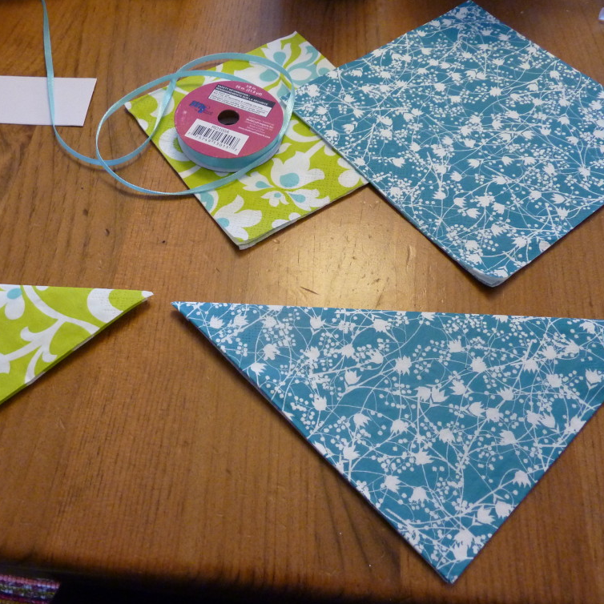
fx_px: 592
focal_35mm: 30
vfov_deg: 54.0
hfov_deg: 53.8
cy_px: 300
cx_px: 260
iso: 400
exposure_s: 1/25
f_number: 3.3
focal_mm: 4.1
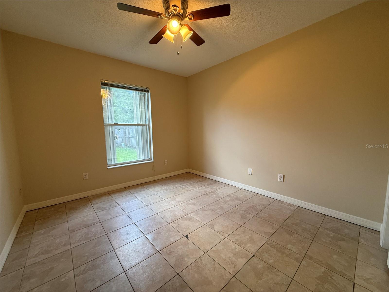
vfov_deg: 85.7
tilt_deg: -6.5
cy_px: 146
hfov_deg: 102.1
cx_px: 194
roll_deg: +0.6
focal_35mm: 14
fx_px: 157
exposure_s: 1/120
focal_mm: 2.22
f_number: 2.2
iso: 250
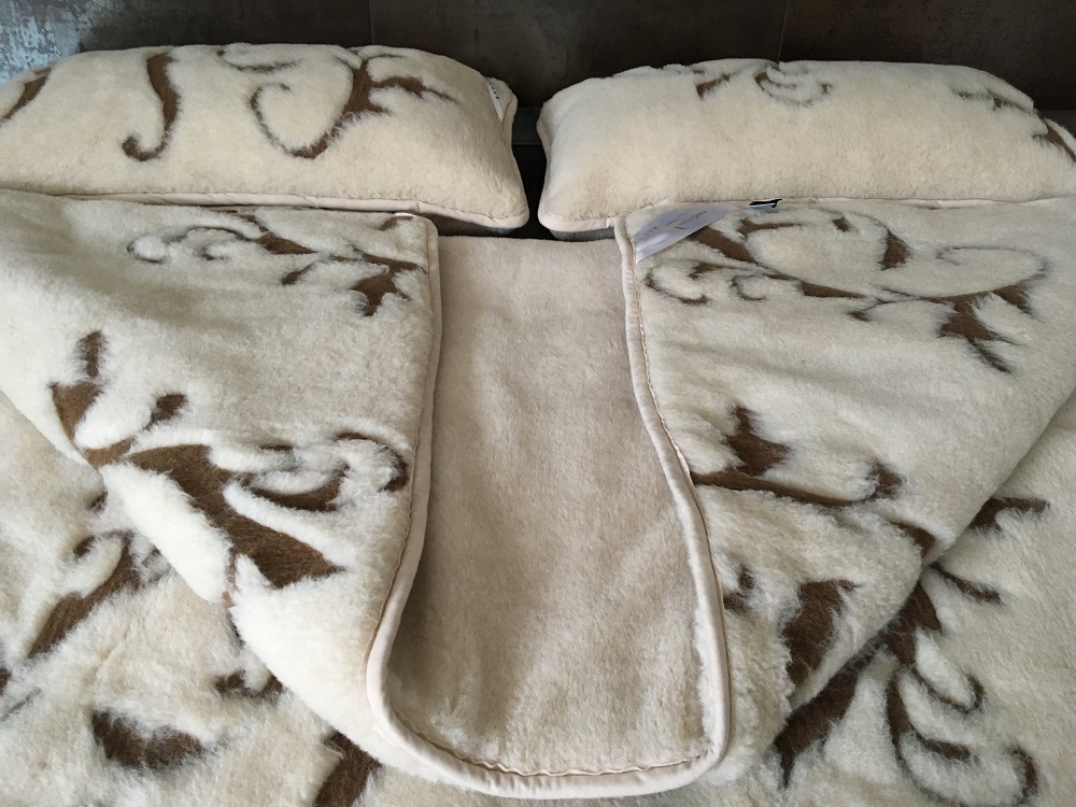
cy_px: 404
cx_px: 538
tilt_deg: -36.7
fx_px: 901
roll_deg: -1.2
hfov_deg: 61.7
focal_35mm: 29
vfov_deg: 48.2
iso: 160
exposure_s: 1/33
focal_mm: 4.15
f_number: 2.2
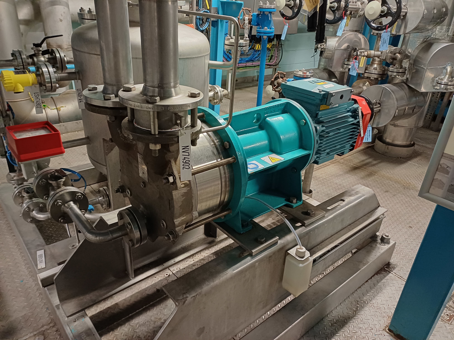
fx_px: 328
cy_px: 170
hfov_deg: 69.4
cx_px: 227
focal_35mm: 25
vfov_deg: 54.9
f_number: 1.8
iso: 640
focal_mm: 4.65
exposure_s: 1/20
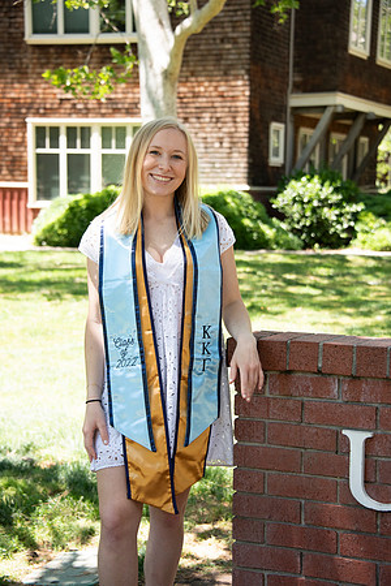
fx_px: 1271
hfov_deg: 17.5
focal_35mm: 78
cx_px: 196
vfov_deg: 26.0
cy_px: 293
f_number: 5.6
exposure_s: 1/320
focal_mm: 78
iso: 640
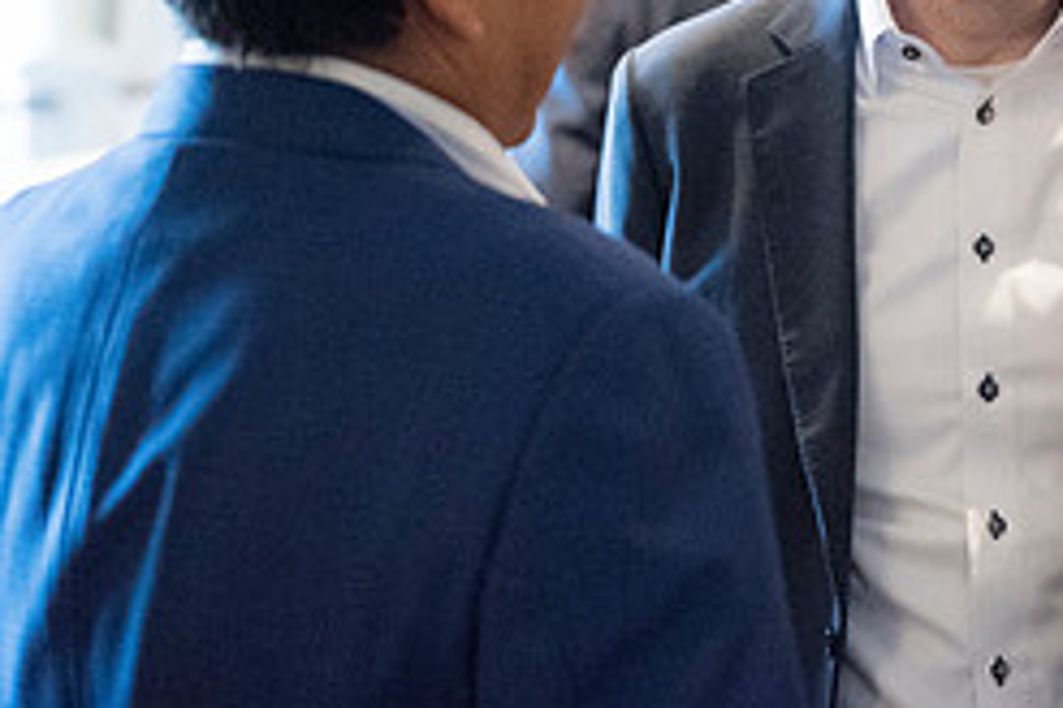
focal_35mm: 165
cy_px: 28
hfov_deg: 12.3
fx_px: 4872
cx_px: 1007
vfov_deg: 8.3
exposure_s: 1/125
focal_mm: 70
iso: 6400
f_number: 2.8
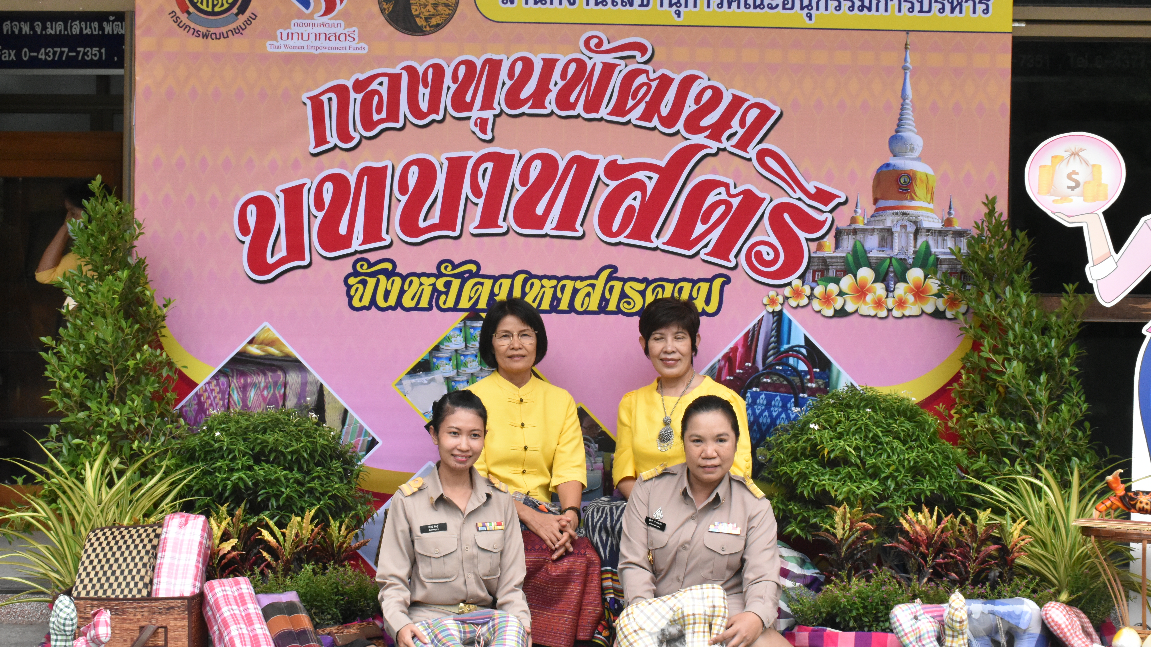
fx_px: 1695
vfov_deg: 21.6
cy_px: 311
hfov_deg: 37.5
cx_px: 571
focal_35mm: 56
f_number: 11
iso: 3200
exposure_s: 1/500
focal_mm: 35
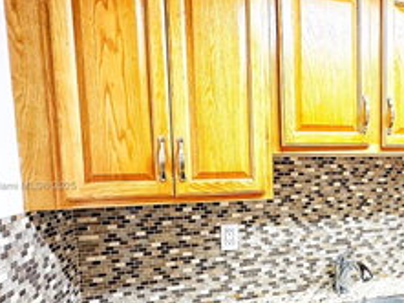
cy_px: 186
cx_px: 310
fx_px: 315
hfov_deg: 61.1
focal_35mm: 27
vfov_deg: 51.0
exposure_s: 1/60
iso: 250
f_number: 2.2
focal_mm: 2.22
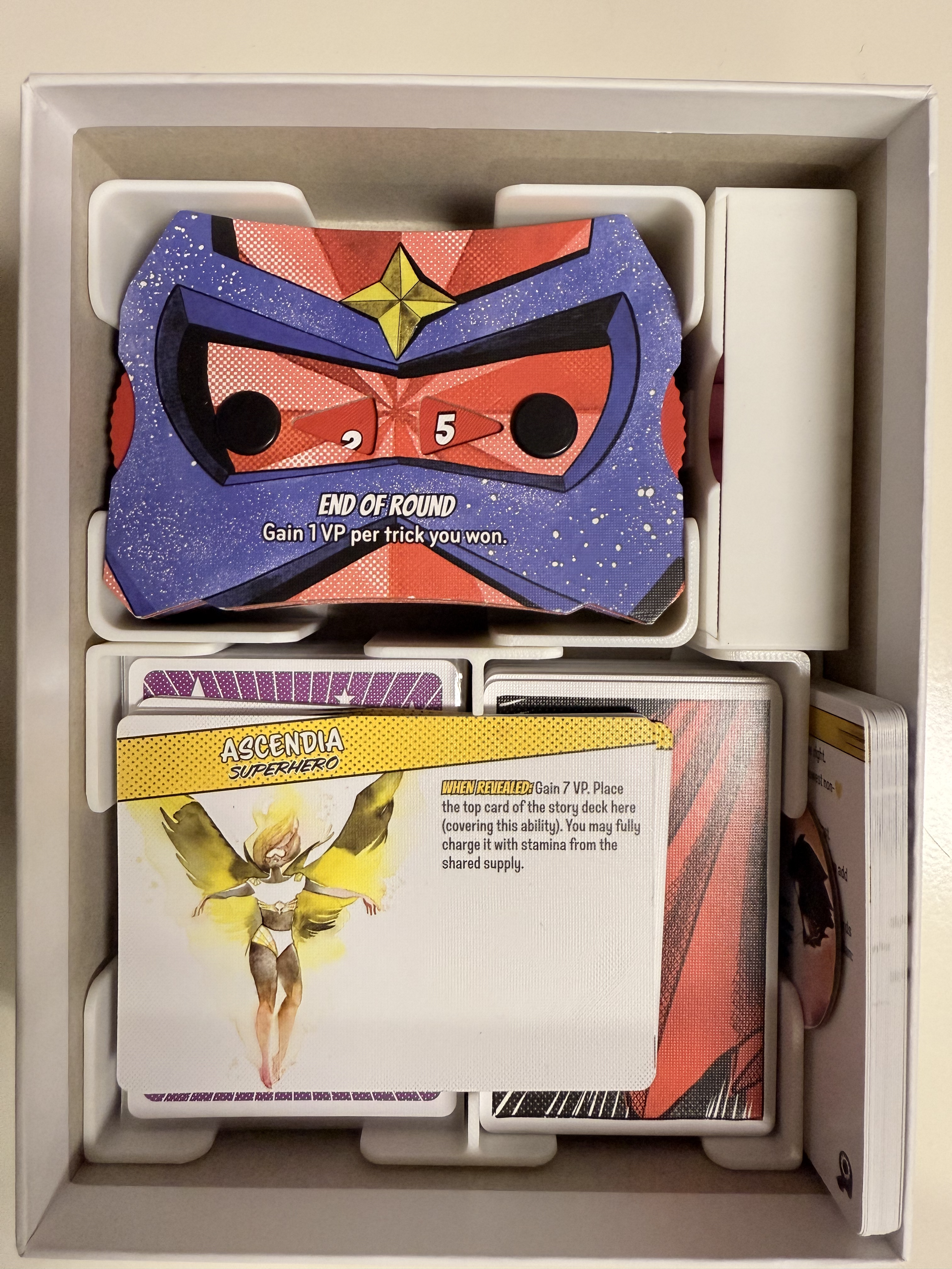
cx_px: 476
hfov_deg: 56.8
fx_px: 880
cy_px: 634
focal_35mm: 24
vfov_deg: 71.6
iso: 320
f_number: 2.2
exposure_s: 1/60
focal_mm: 2.22
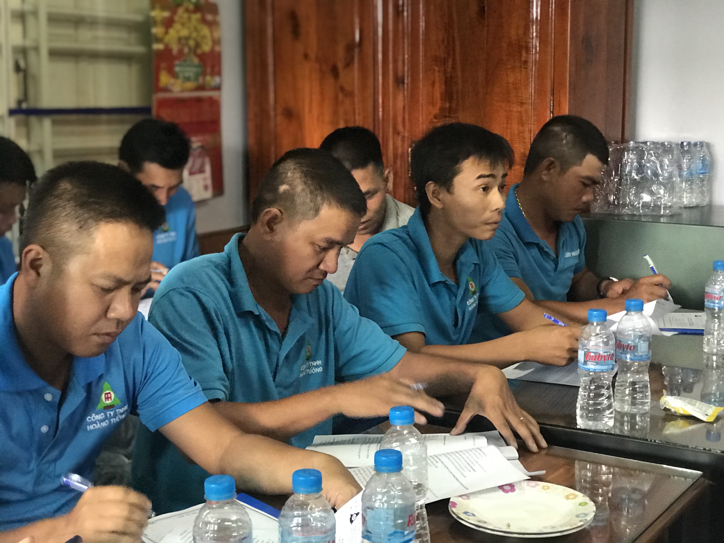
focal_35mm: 57
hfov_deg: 33.8
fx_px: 1192
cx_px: 362
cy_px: 272
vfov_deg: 25.7
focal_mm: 6.6
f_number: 2.8
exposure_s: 1/50
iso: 800
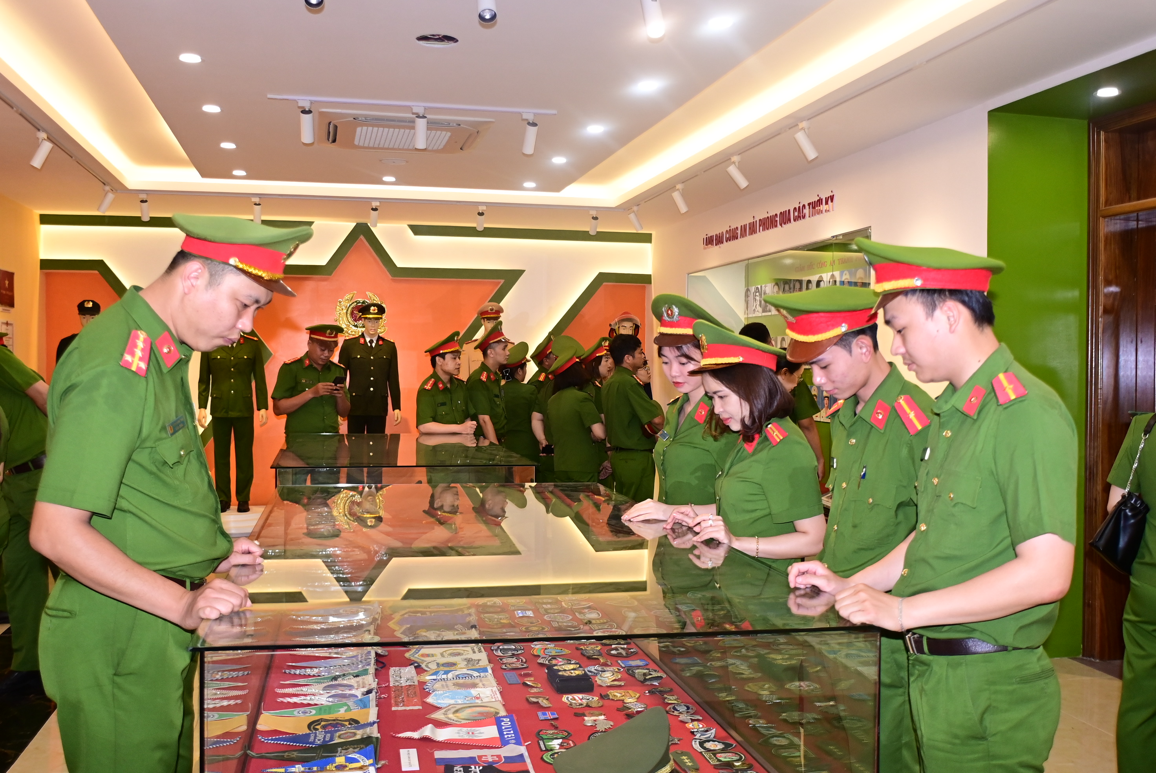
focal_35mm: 34
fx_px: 1093
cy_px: 386
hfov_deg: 55.8
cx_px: 578
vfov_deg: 39.0
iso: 1000
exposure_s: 1/200
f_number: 4.5
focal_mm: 23
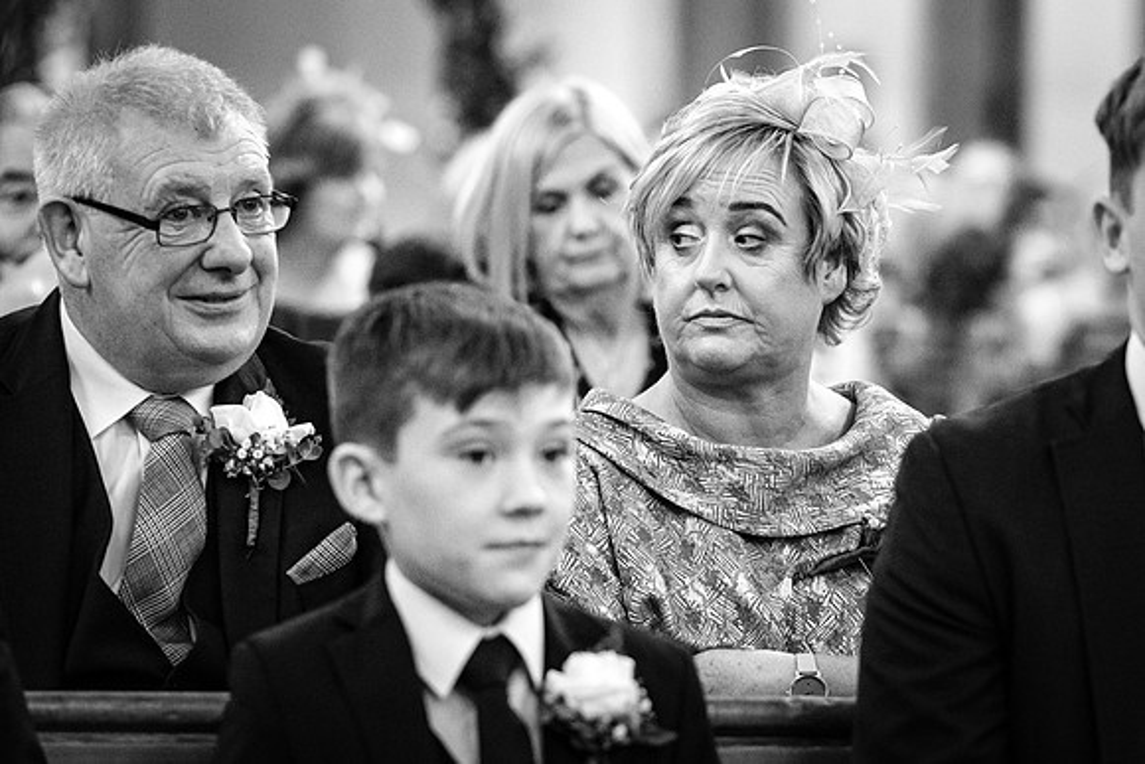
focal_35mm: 219
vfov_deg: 6.3
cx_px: 865
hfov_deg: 9.4
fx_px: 6960
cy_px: 364
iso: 1600
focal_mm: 90
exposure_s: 1/160
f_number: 2
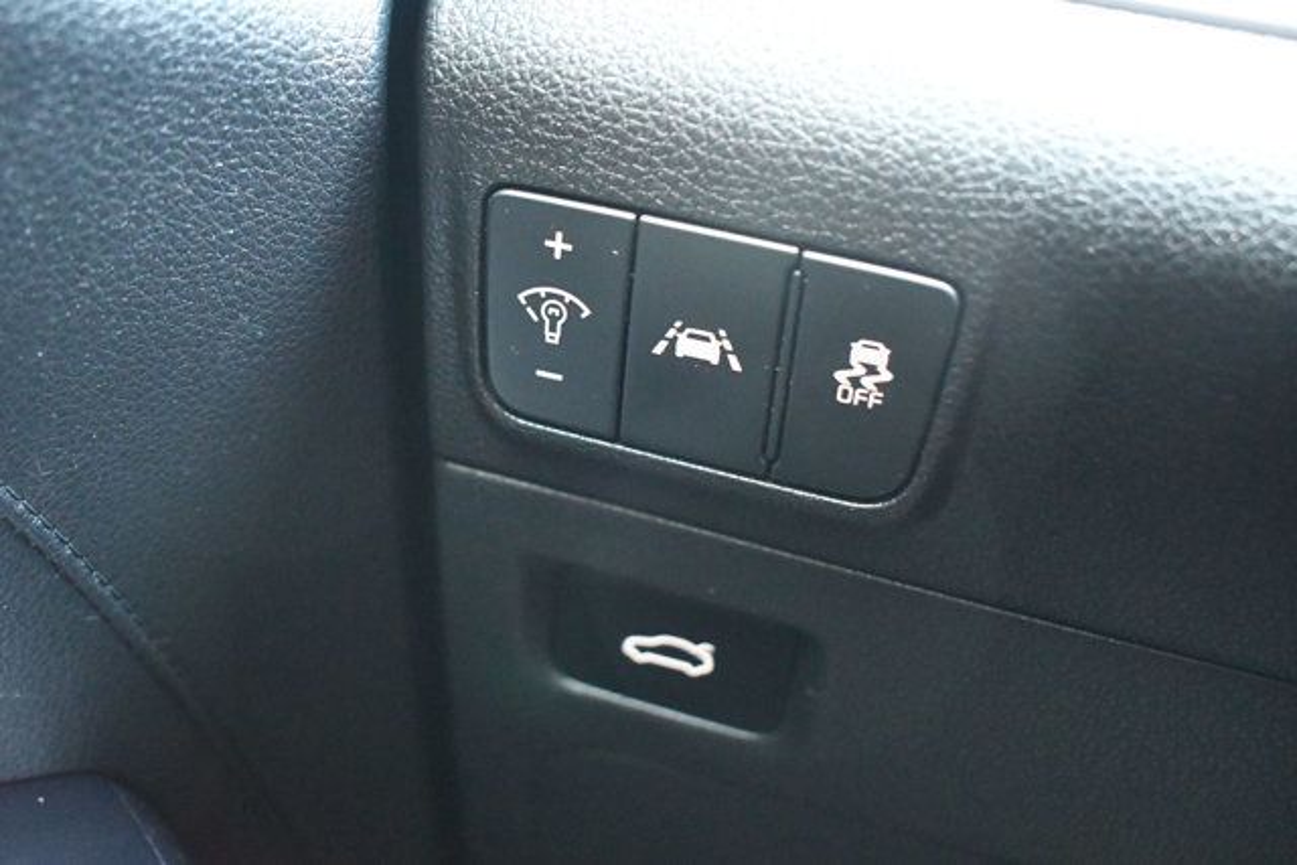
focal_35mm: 43
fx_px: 1549
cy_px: 432
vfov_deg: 31.2
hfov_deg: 45.4
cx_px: 648
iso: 12800
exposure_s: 1/30
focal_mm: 29
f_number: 4.2
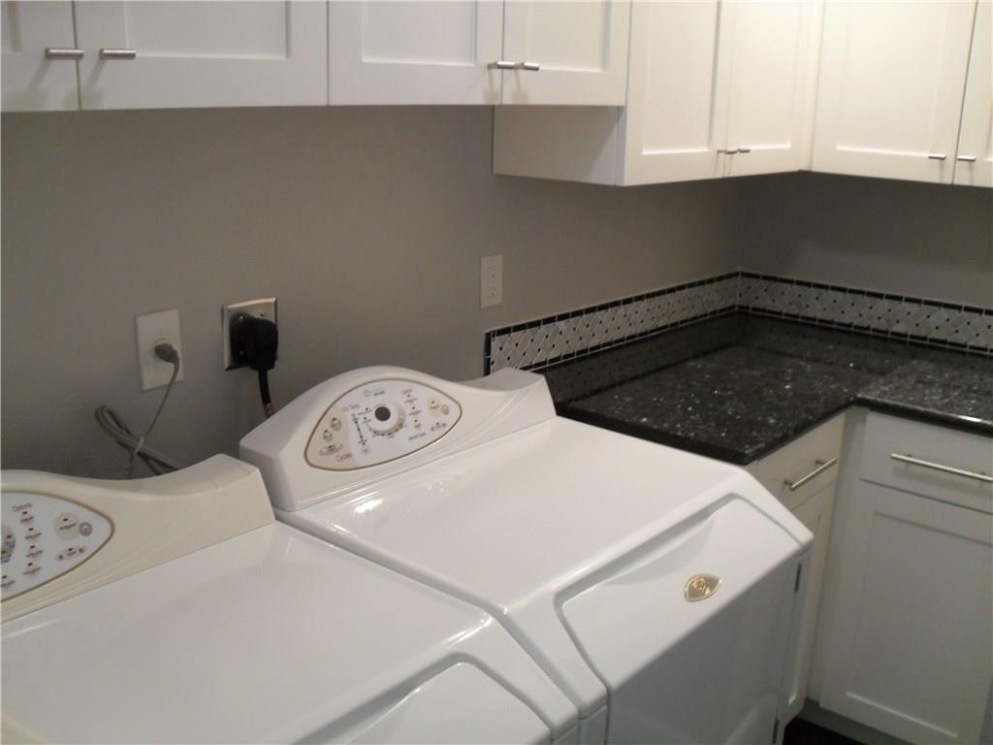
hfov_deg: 52.6
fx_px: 1004
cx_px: 496
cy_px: 372
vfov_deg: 40.7
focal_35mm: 35
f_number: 2.8
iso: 200
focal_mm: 6.2
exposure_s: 1/20
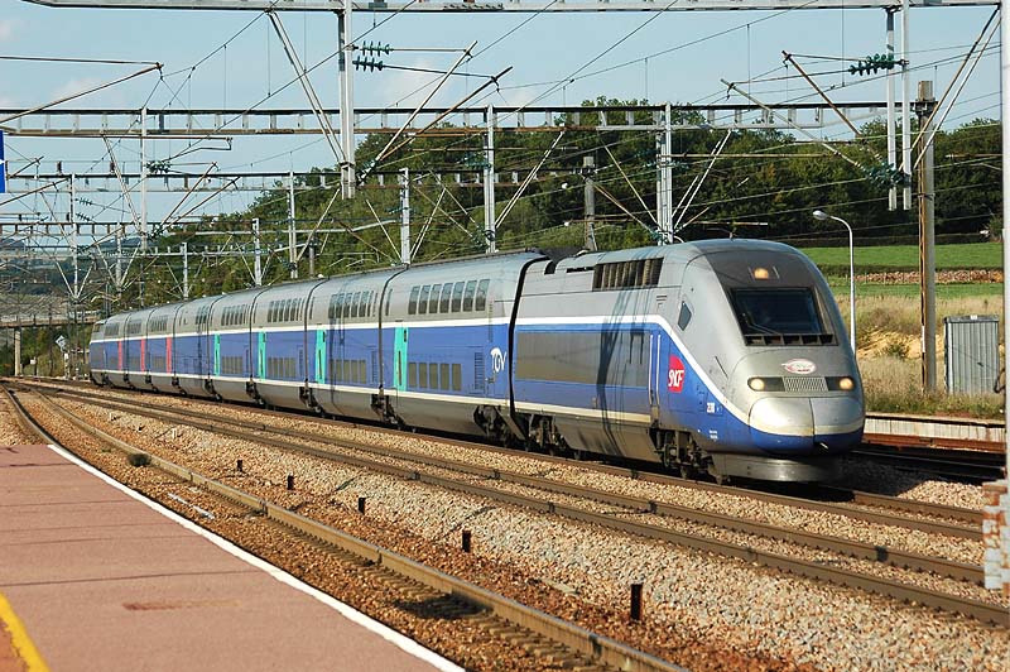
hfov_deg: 13.7
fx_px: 4205
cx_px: 505
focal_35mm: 150
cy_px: 336
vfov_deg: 9.1
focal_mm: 100
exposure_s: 1/800
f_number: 6.3
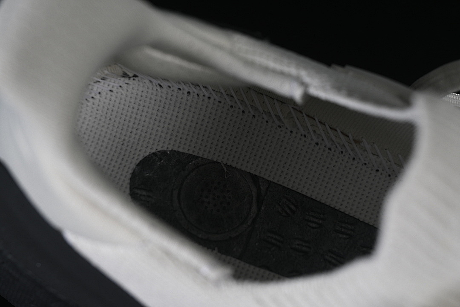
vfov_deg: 18.2
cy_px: 154
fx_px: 958
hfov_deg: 27.0
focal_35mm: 75
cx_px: 230
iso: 160
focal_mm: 50
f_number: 7.1
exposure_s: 1/80
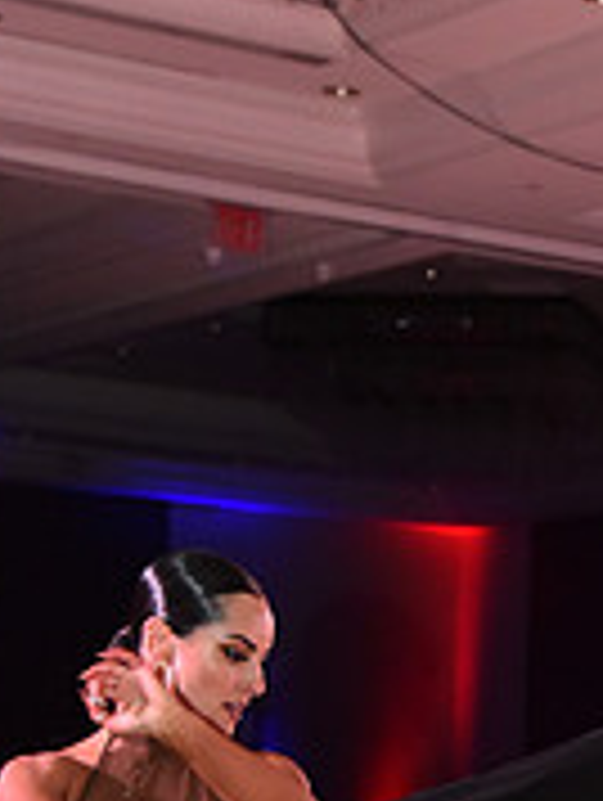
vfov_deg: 12.8
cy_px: 999
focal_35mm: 150
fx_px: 3476
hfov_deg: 9.8
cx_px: 587
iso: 2500
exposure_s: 1/320
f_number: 5.6
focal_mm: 48
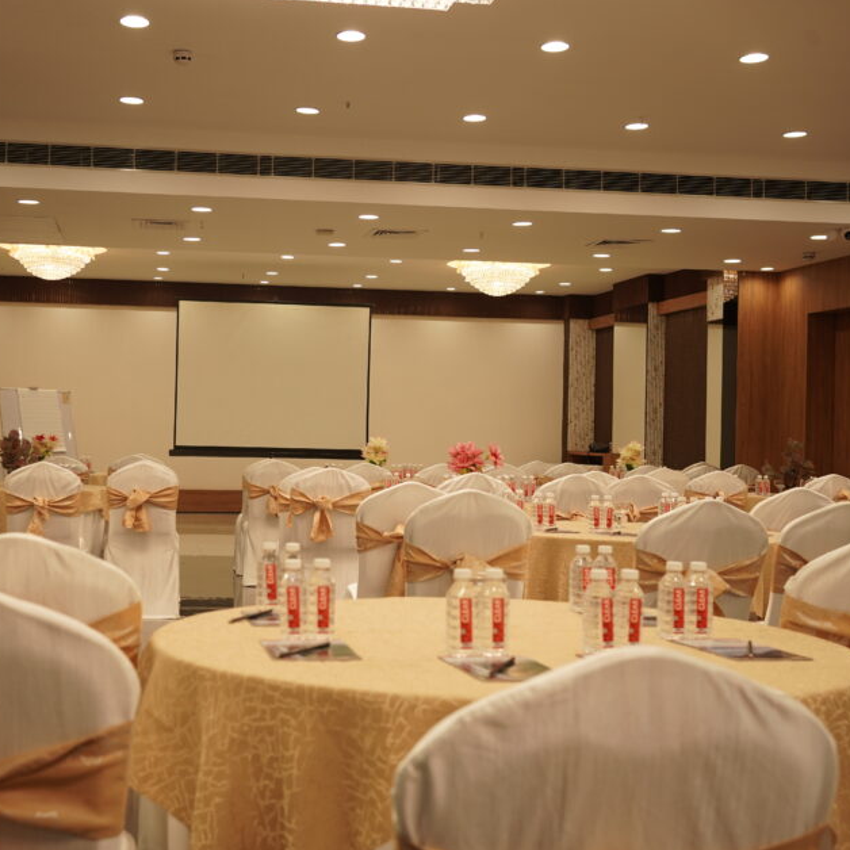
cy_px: 426
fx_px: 1250
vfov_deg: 37.6
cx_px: 319
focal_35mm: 45
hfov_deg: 37.3
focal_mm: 35
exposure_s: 1/160
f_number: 5.6
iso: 800
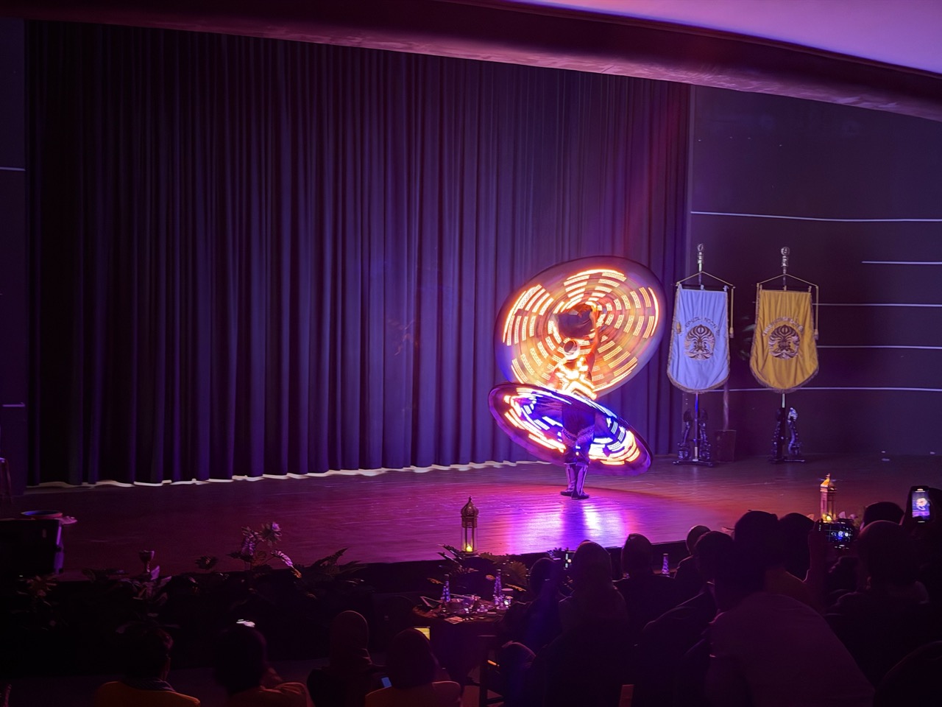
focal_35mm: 48
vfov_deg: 30.3
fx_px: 1306
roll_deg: -1.0
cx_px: 471
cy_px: 354
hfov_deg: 39.7
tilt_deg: -2.4
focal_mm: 6.76
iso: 800
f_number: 1.78
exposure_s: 1/18
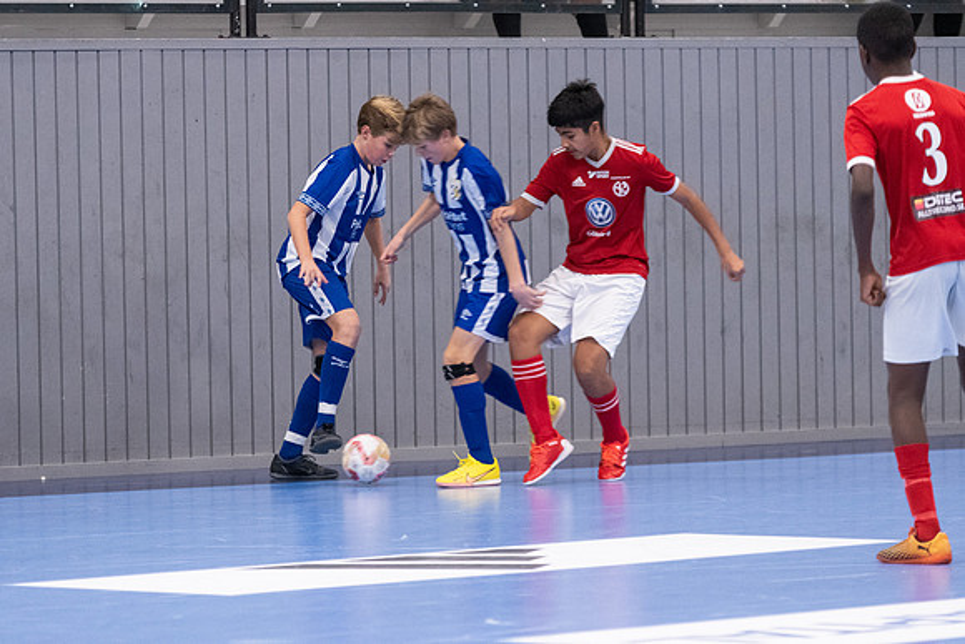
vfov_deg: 5.6
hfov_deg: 8.4
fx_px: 6604
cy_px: 322
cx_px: 482
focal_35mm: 246
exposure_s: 1/400
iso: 5000
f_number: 3.2
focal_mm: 160
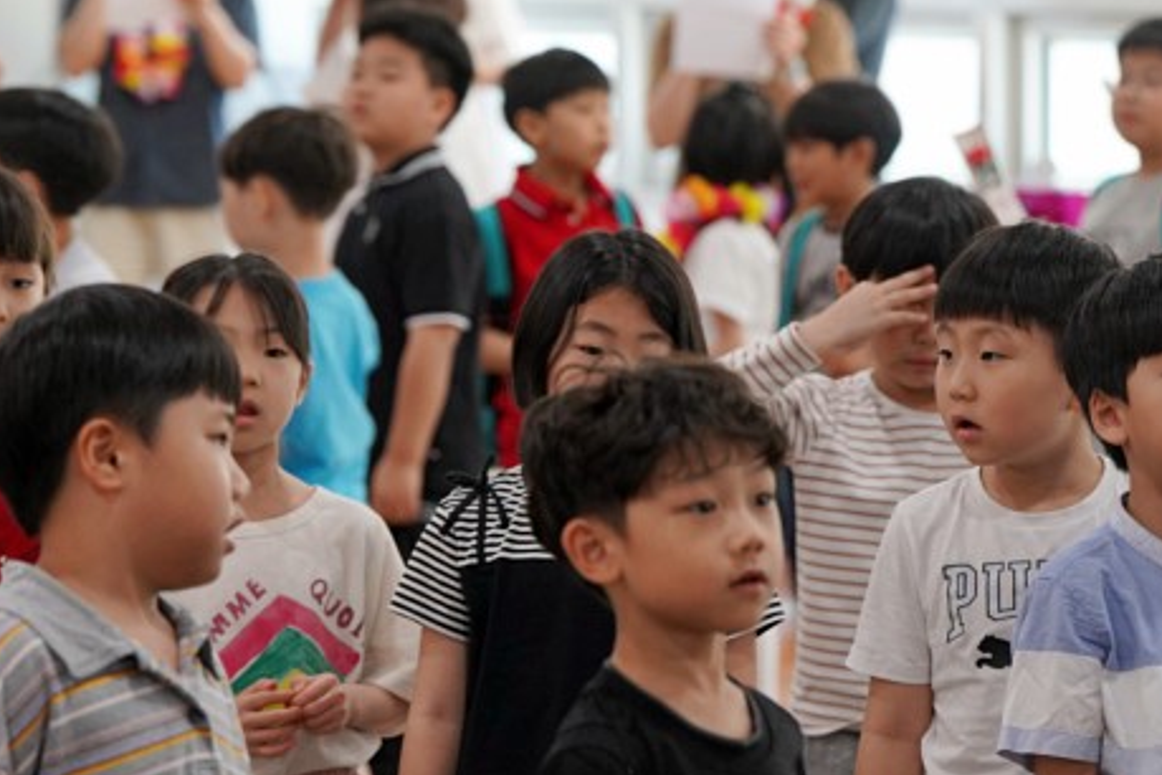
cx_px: 977
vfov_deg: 6.7
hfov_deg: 10.0
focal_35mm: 206
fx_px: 6649
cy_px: 294
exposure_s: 1/160
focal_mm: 105
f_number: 4
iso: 1000
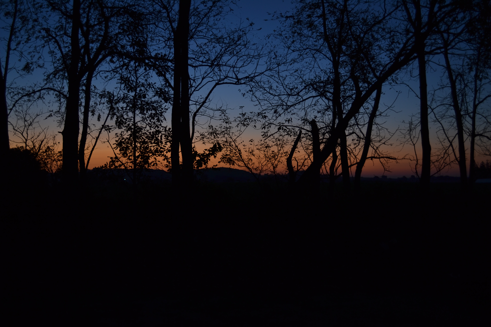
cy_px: 164
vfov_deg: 36.9
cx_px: 246
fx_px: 491
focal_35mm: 36
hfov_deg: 53.1
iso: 100
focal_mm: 24
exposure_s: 1/10
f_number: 4
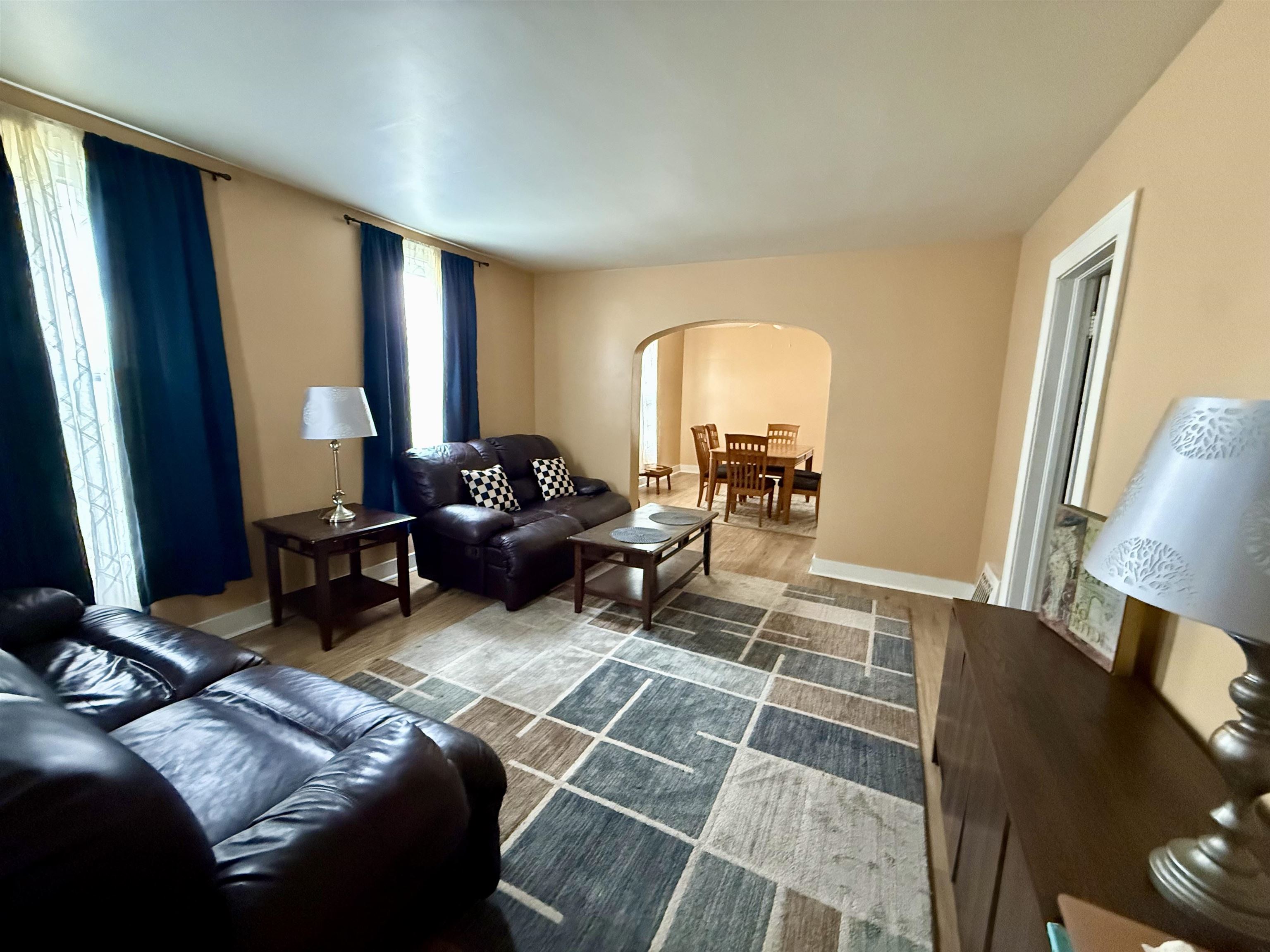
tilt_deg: -9.3
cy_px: 476
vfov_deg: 85.7
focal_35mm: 14
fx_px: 514
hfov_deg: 102.1
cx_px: 635
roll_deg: -0.7
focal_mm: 2.22
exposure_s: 1/60
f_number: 2.2
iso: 1000
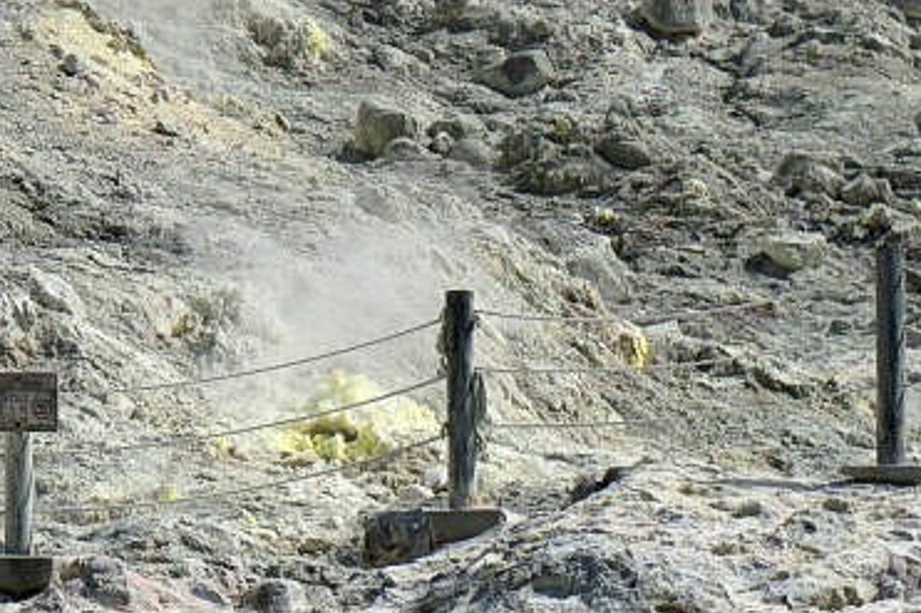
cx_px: 176
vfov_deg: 4.0
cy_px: 278
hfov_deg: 6.1
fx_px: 8694
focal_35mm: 340
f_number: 4.5
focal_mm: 70
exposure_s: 1/1600
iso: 100
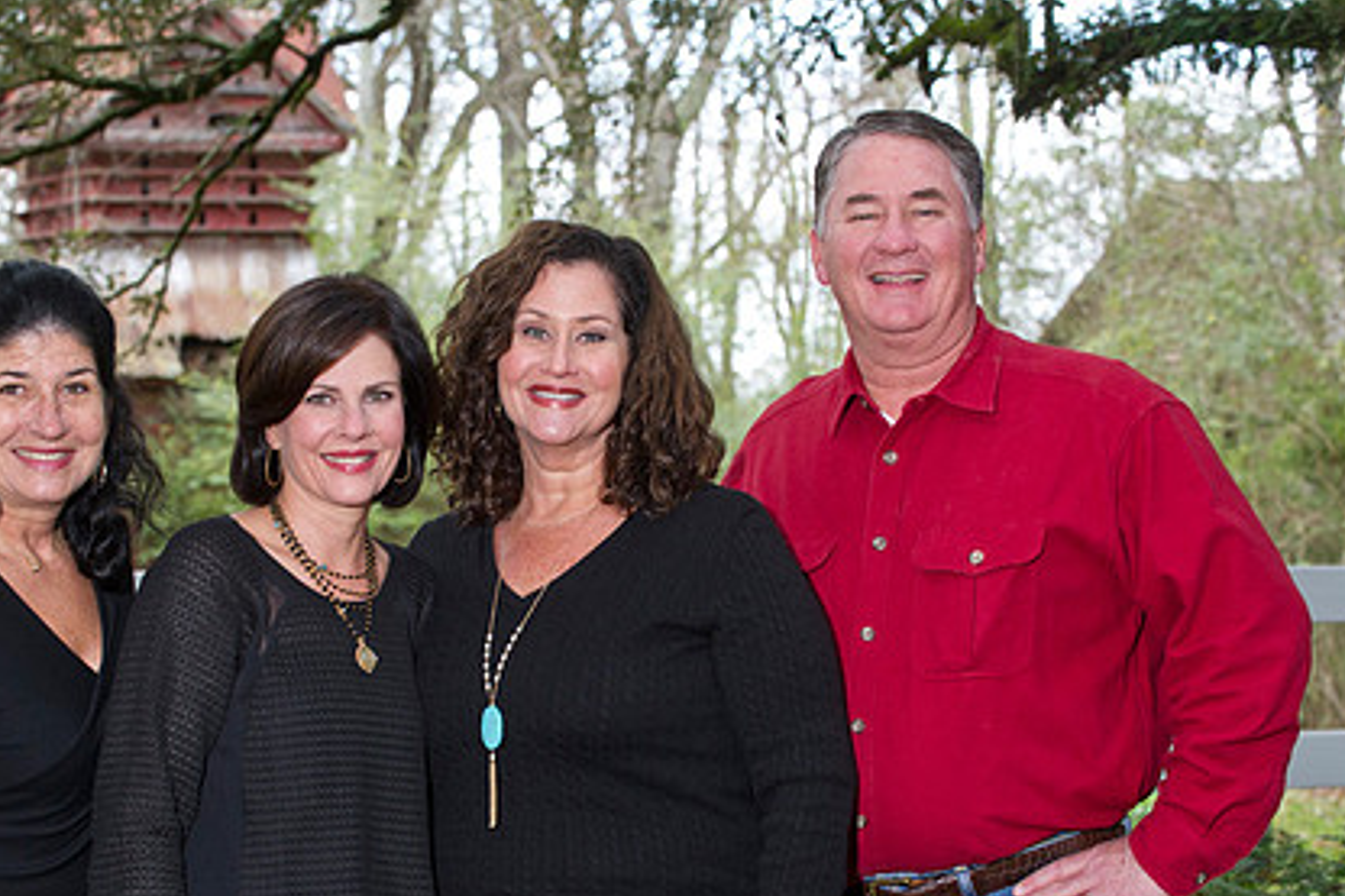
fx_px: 4481
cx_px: 543
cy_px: 608
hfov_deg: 17.1
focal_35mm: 120
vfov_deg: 11.4
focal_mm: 86
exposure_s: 1/100
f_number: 6.3
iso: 1250
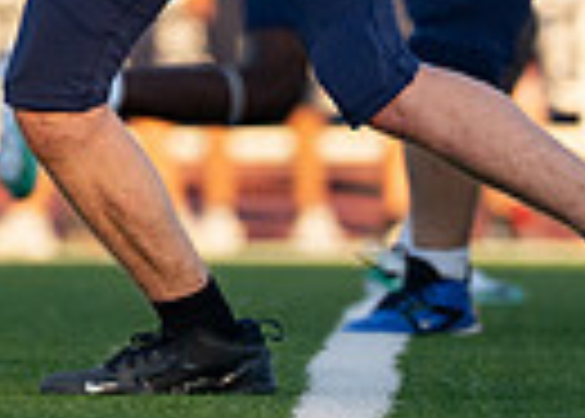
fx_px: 19233
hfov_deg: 1.7
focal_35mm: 1157
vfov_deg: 1.2
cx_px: 80
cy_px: -308
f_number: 2.8
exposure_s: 1/3200
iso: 500
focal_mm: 200
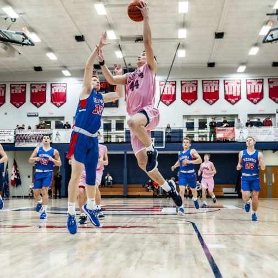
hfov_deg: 29.5
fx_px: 527
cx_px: 123
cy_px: 138
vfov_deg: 29.6
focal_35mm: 58
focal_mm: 45
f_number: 3.5
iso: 2200
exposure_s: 1/500
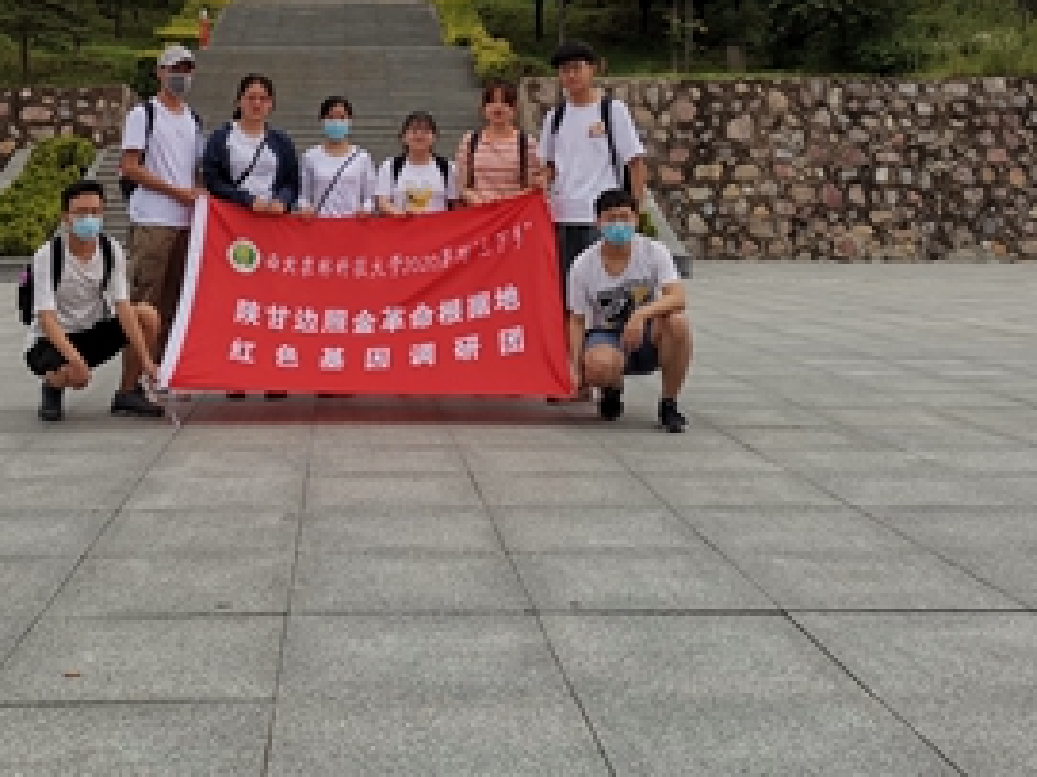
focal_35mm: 48
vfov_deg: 28.9
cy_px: 63
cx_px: 364
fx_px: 1437
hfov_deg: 39.3
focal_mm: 5.5
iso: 50
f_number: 1.8
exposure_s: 1/1992
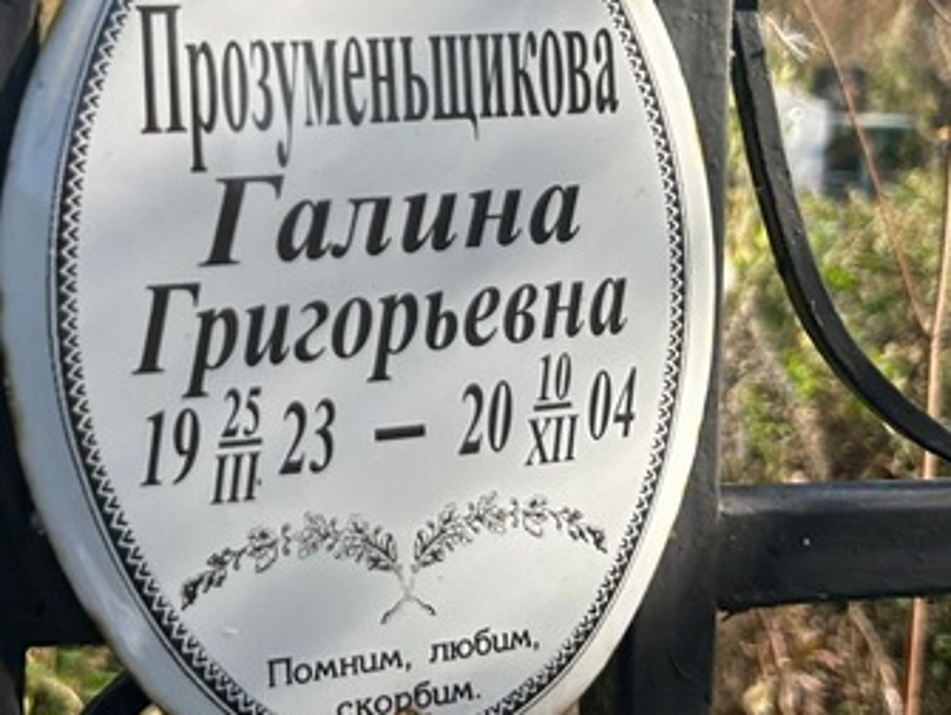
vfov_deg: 23.5
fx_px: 1705
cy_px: 179
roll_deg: -2.2
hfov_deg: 30.9
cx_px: 318
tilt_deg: -17.7
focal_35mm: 62
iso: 50
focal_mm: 5.7
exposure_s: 1/1412
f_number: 1.5
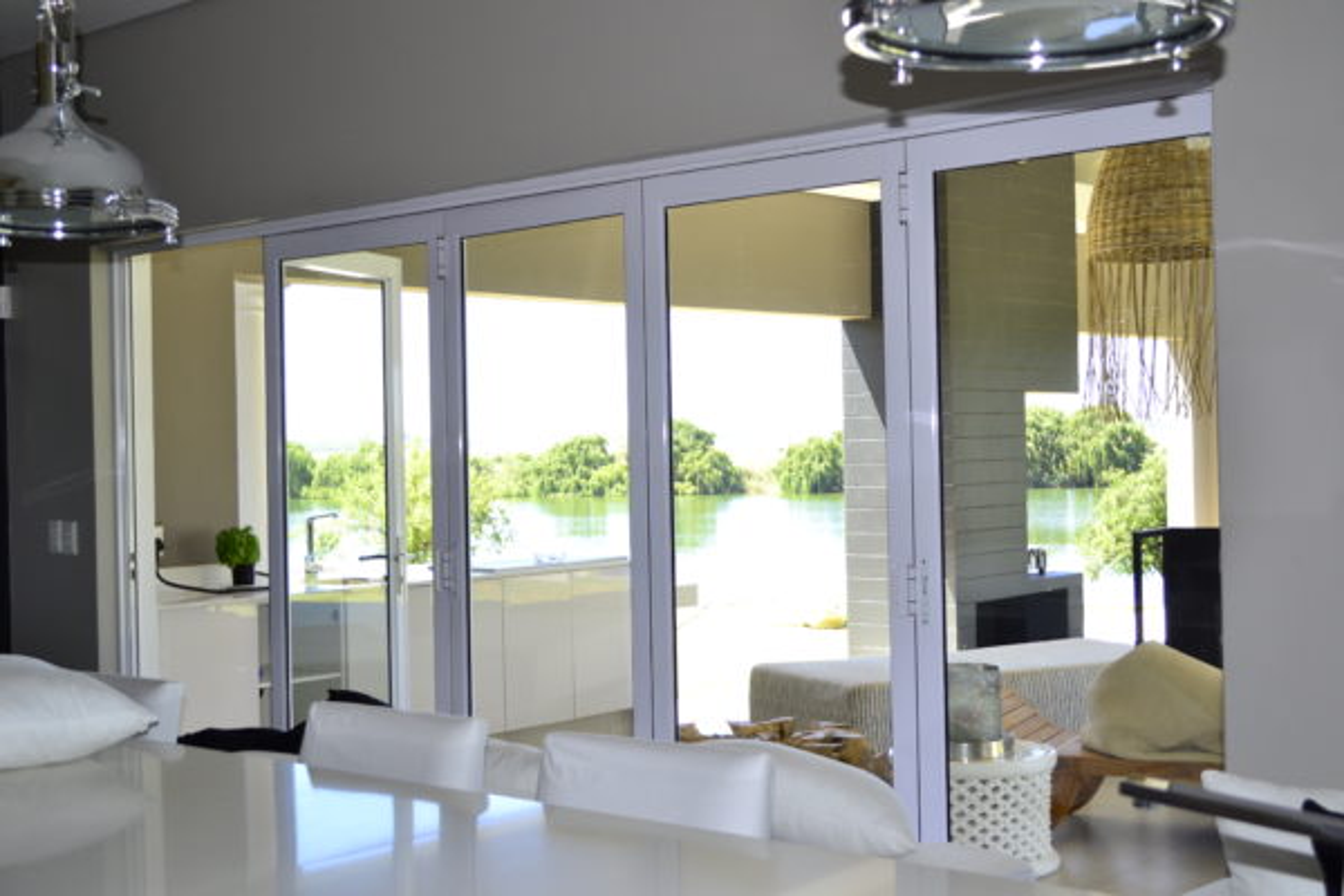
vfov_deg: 28.1
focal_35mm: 48
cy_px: 448
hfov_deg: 41.1
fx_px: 1792
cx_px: 672
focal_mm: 32
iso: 400
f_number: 5
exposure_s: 1/200
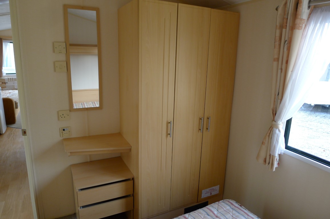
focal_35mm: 24
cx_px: 165
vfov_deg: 53.0
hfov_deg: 73.8
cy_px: 110
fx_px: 220
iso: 100
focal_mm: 5.1
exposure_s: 1/60
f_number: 2
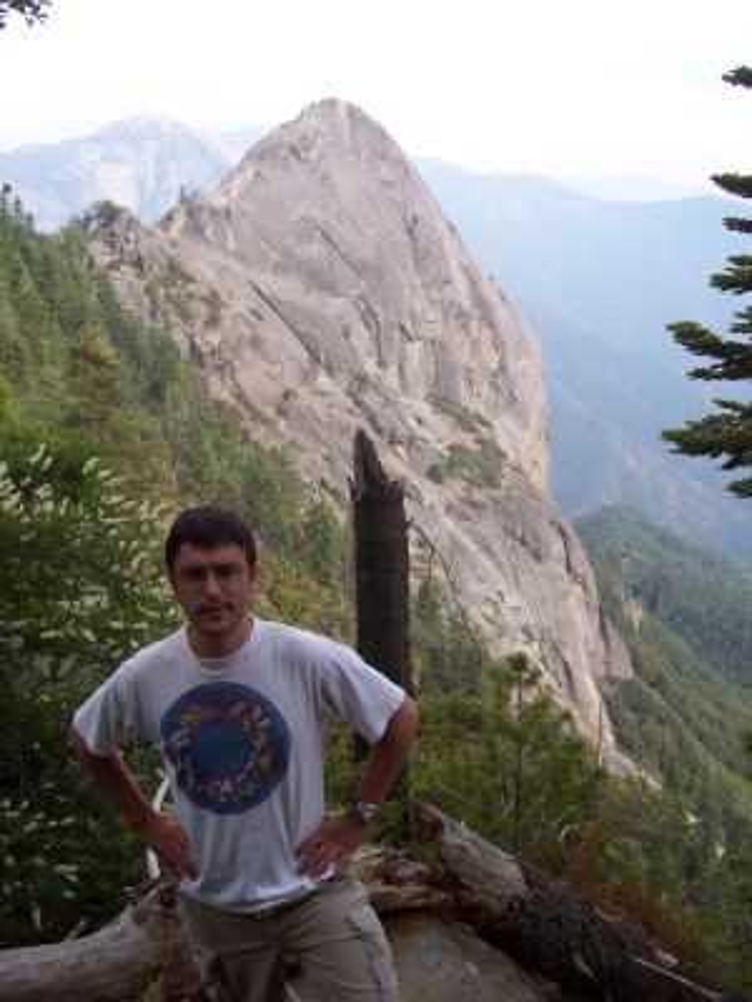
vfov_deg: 50.1
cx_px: 376
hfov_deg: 38.7
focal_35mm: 37
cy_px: 501
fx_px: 1072
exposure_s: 1/350
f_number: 2.8
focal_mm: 5.6
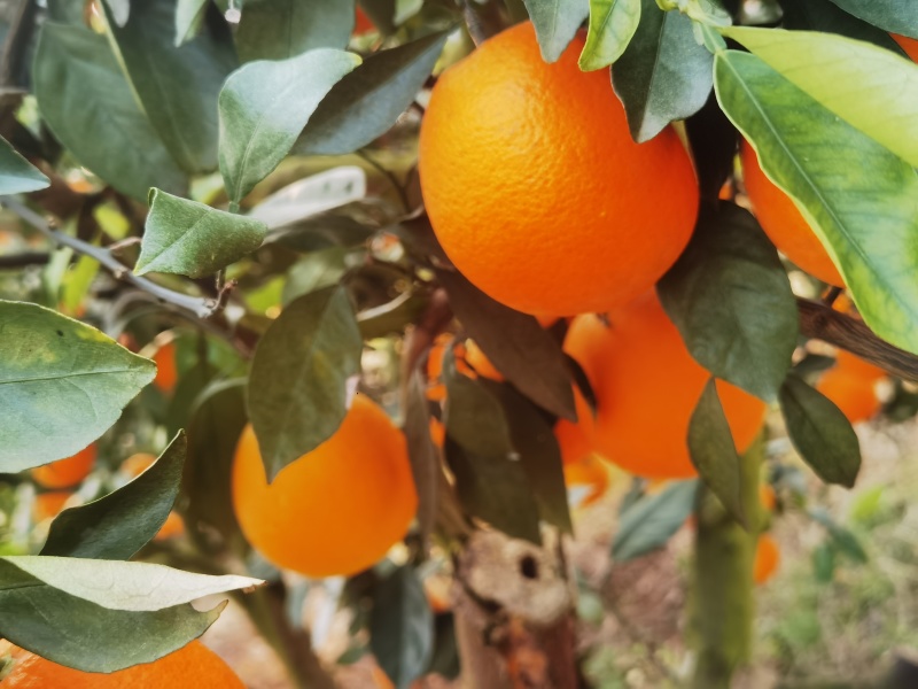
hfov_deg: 38.9
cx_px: 459
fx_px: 1299
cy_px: 344
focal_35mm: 49
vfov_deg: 29.7
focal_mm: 6.71
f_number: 1.9
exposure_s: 1/266
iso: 50
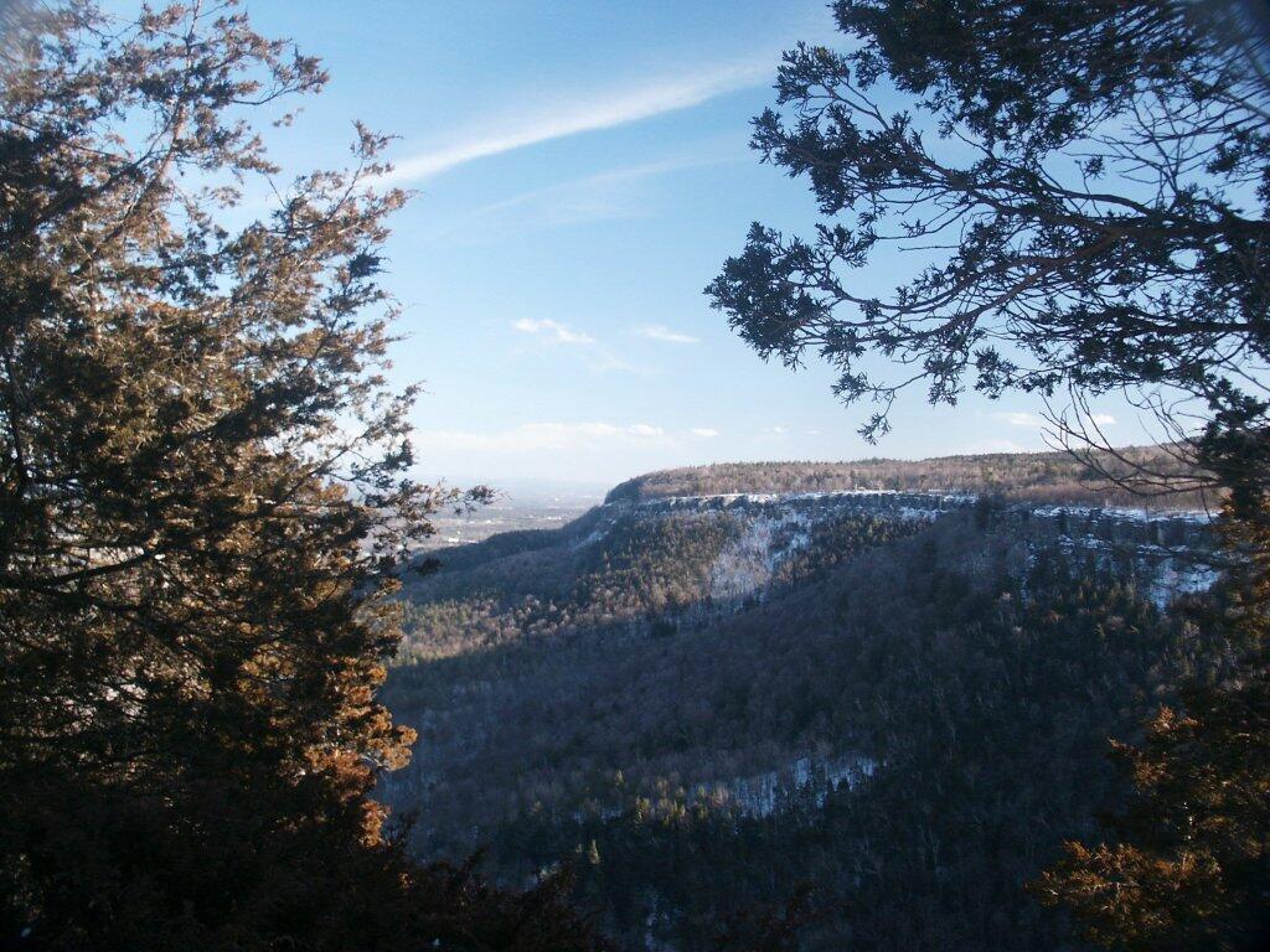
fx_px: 1284
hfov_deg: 52.6
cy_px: 476
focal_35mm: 35
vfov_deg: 40.7
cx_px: 635
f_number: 3
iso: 64
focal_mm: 7.18
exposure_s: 1/125
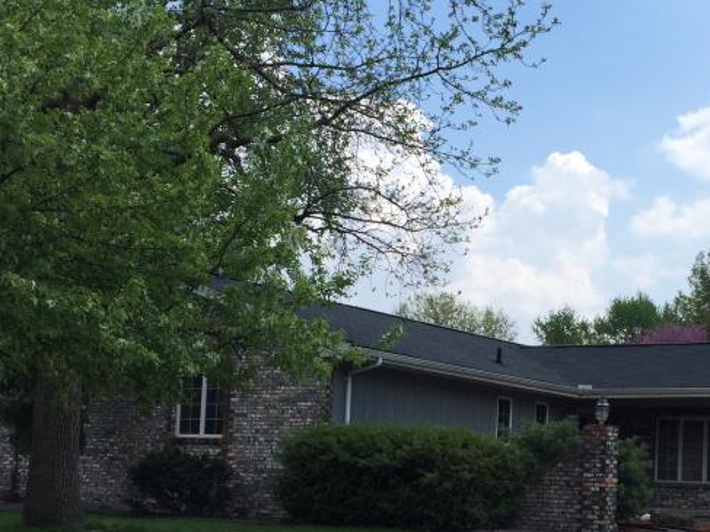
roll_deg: -2.4
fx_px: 1251
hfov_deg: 31.1
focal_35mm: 61
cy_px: 404
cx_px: 545
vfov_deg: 23.7
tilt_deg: +4.4
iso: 32
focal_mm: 4.15
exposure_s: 1/2475
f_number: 2.2
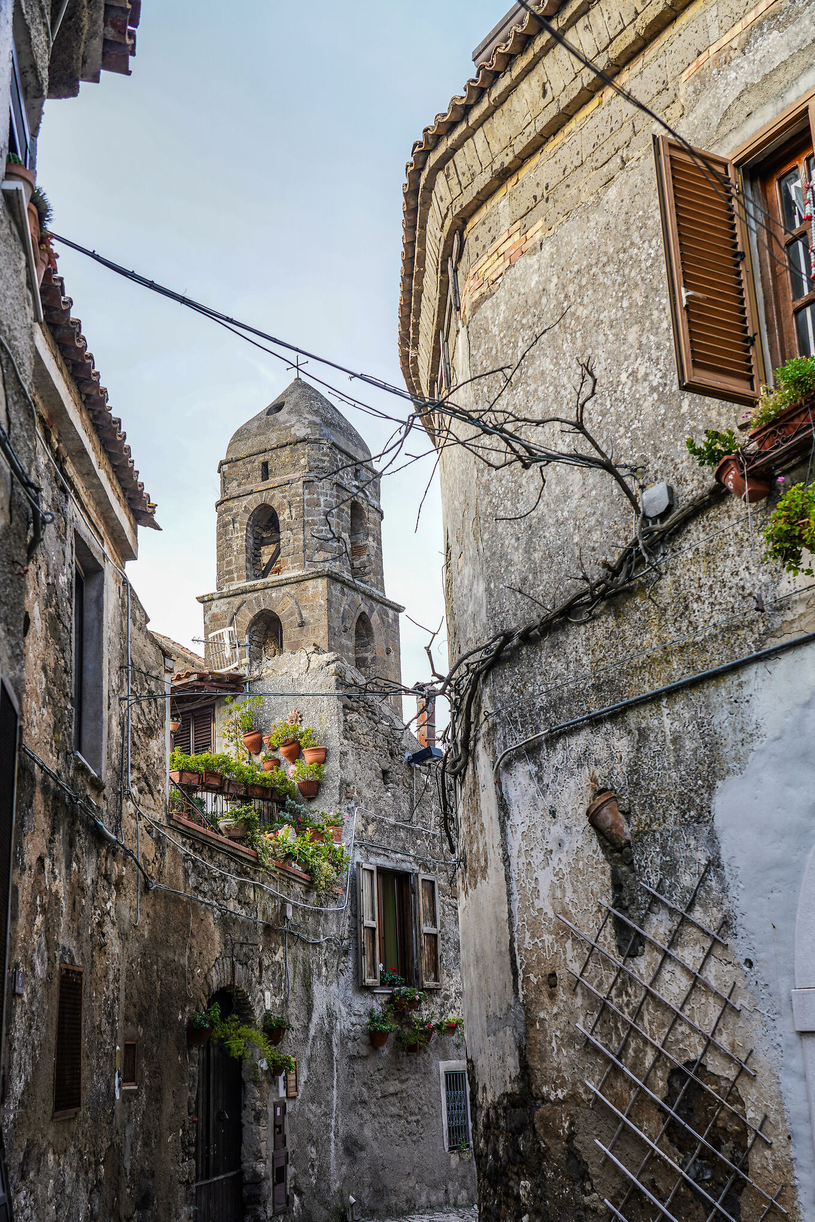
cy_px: 701
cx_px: 370
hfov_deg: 34.2
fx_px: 1324
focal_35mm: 39
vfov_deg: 49.4
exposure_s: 1/80
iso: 100
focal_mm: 33
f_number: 5.6
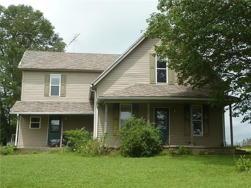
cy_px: 94
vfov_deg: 32.2
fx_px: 326
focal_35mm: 45
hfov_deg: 42.1
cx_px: 126
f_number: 4.5
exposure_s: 1/400
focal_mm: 4.1
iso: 100
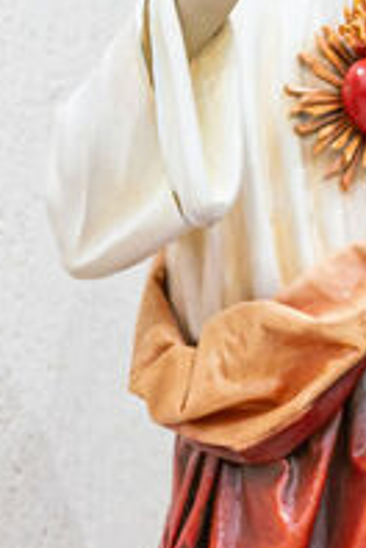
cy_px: 639
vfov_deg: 9.3
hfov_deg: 6.2
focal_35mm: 218
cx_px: 635
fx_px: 3324
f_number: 2.8
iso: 1600
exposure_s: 1/125
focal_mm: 48
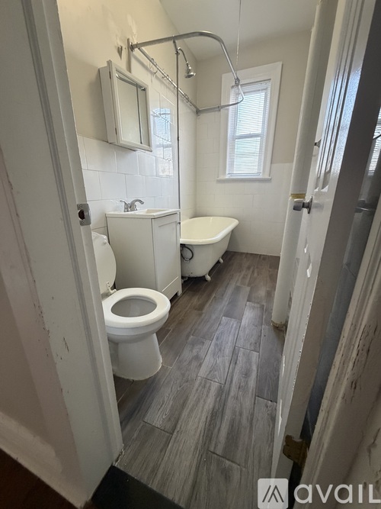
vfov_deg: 102.1
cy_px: 254
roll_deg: +0.7
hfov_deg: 85.7
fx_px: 206
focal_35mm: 14
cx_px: 190
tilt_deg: -17.7
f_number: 2.2
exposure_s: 1/60
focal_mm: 2.22
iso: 400
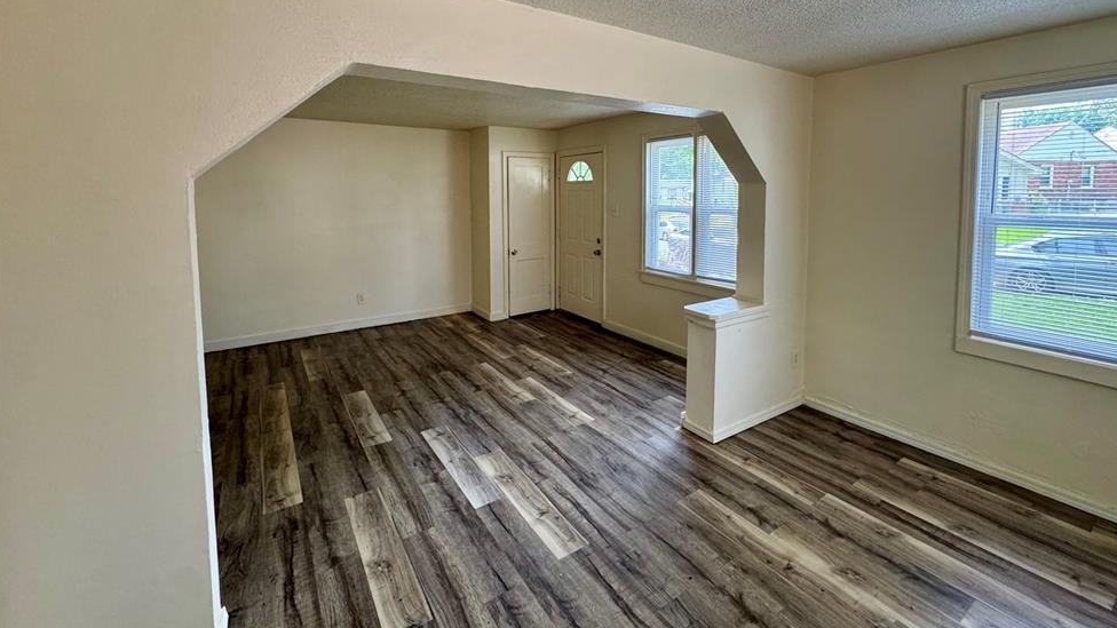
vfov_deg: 65.8
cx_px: 578
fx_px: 474
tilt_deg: -5.1
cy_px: 226
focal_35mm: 16
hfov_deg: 99.3
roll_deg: +0.5
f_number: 2.2
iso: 250
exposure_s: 1/144
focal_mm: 2.22
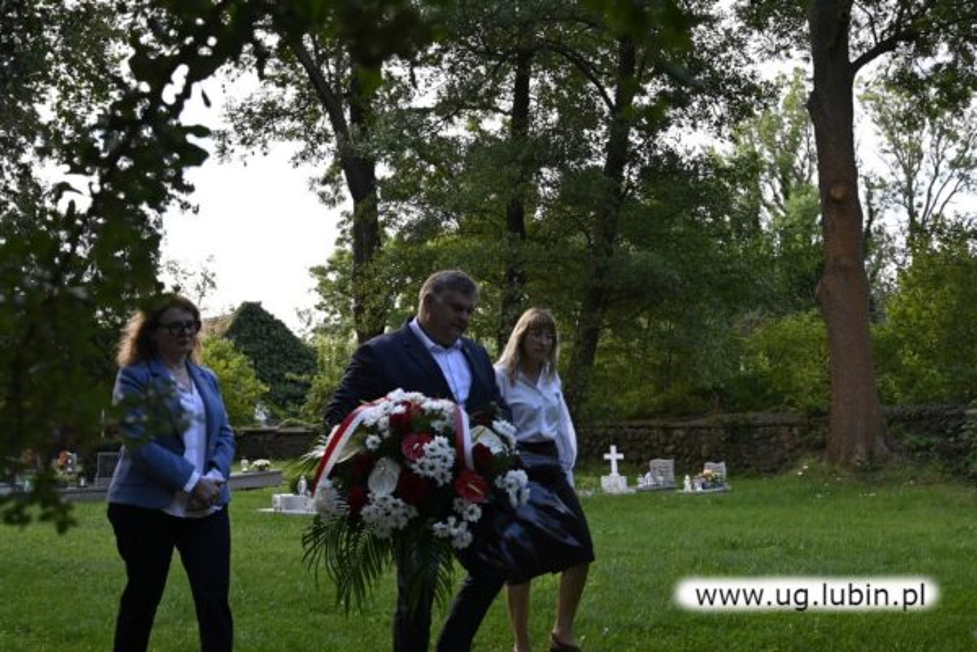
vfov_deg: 31.9
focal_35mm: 42
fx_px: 1140
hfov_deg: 46.4
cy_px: 326
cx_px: 488
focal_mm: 28
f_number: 4
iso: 250
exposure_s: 1/250
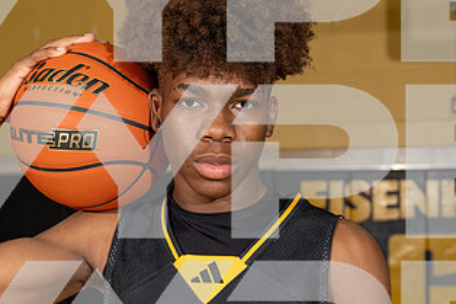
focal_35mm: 98
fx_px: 1241
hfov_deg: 20.8
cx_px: 203
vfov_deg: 13.9
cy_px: 162
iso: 640
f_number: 5.6
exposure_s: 1/250
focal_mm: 53
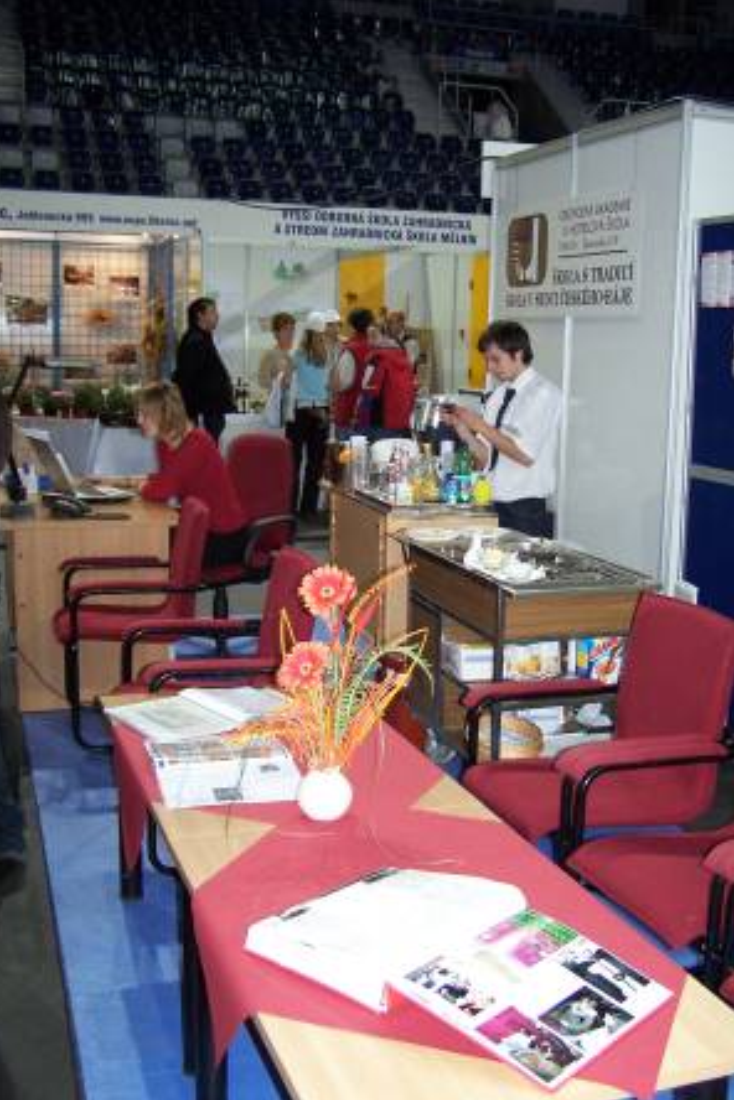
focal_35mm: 40
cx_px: 400
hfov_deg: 33.4
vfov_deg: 48.5
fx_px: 1223
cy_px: 550
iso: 140
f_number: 2.8
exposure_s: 1/60
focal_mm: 6.3
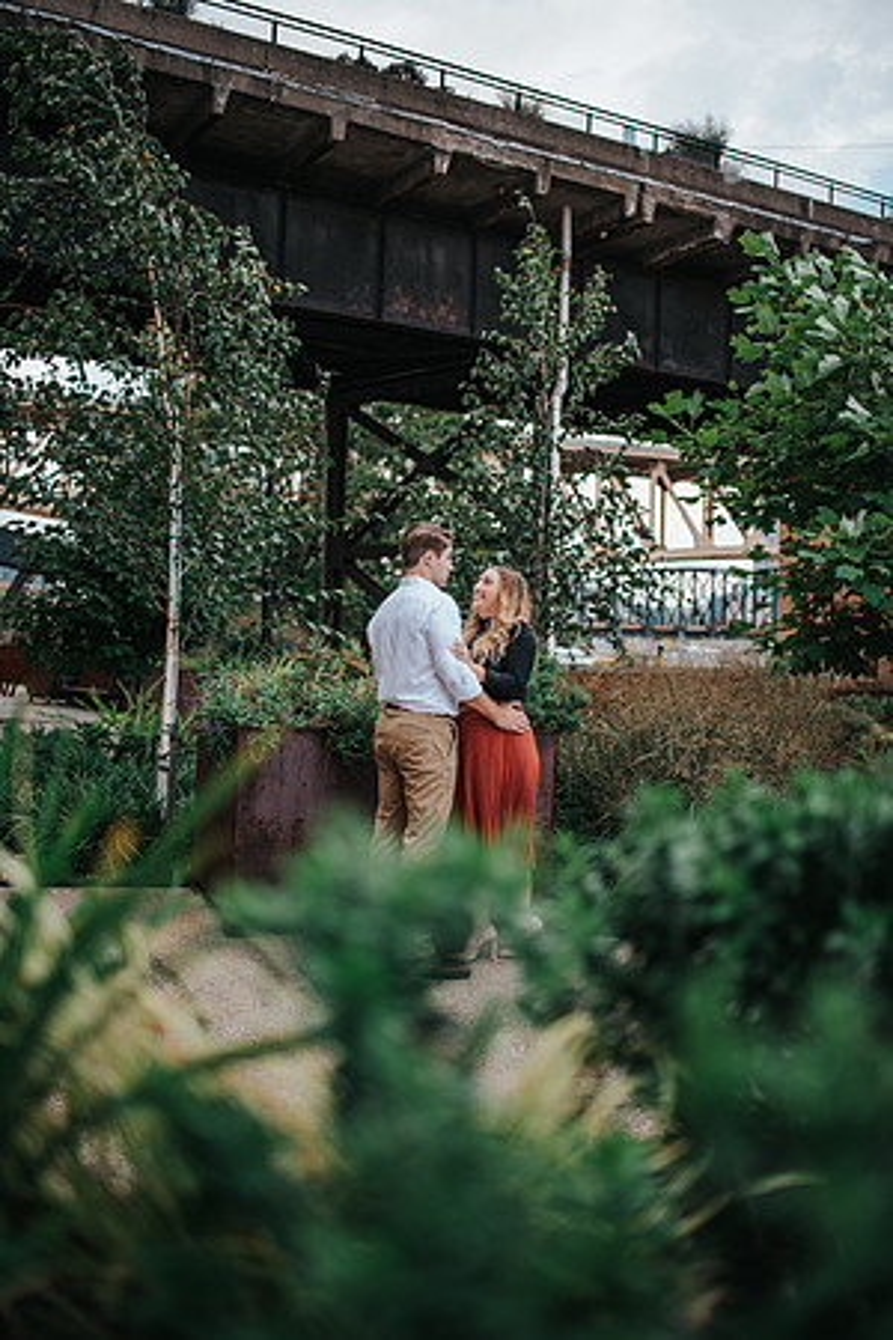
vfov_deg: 54.4
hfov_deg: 37.9
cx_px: 446
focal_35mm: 35
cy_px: 670
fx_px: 1302
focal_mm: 35
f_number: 1.8
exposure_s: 1/800
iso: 450
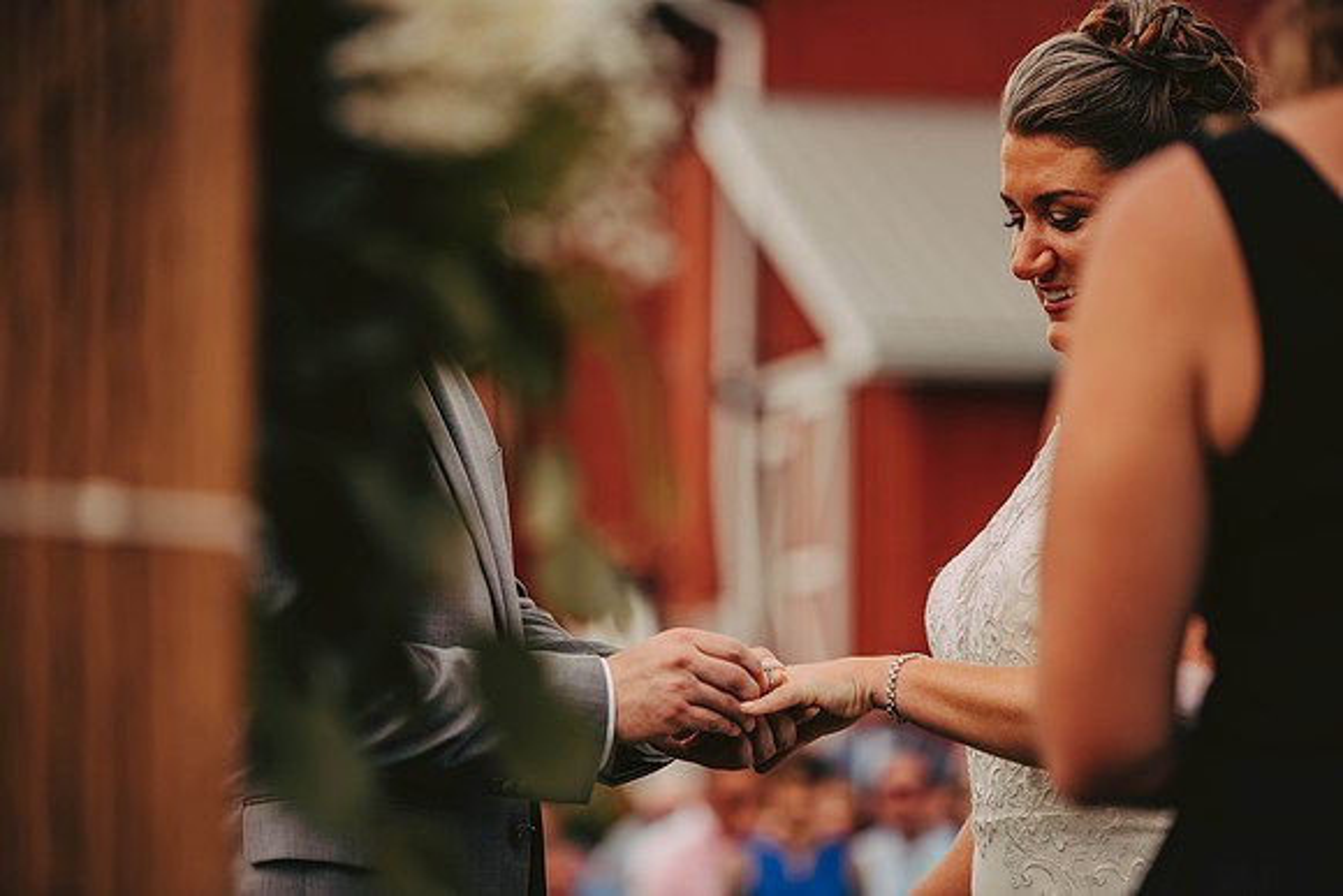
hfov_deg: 15.2
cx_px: 672
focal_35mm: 135
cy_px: 448
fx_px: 5037
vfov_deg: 10.2
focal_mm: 135
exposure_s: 1/1250
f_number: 2.8
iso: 200
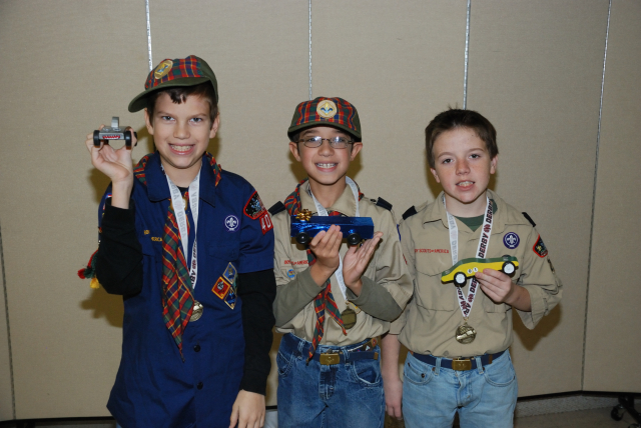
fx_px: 695
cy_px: 214
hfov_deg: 49.5
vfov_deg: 34.3
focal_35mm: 39
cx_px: 320
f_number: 4
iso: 800
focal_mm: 26
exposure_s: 1/125
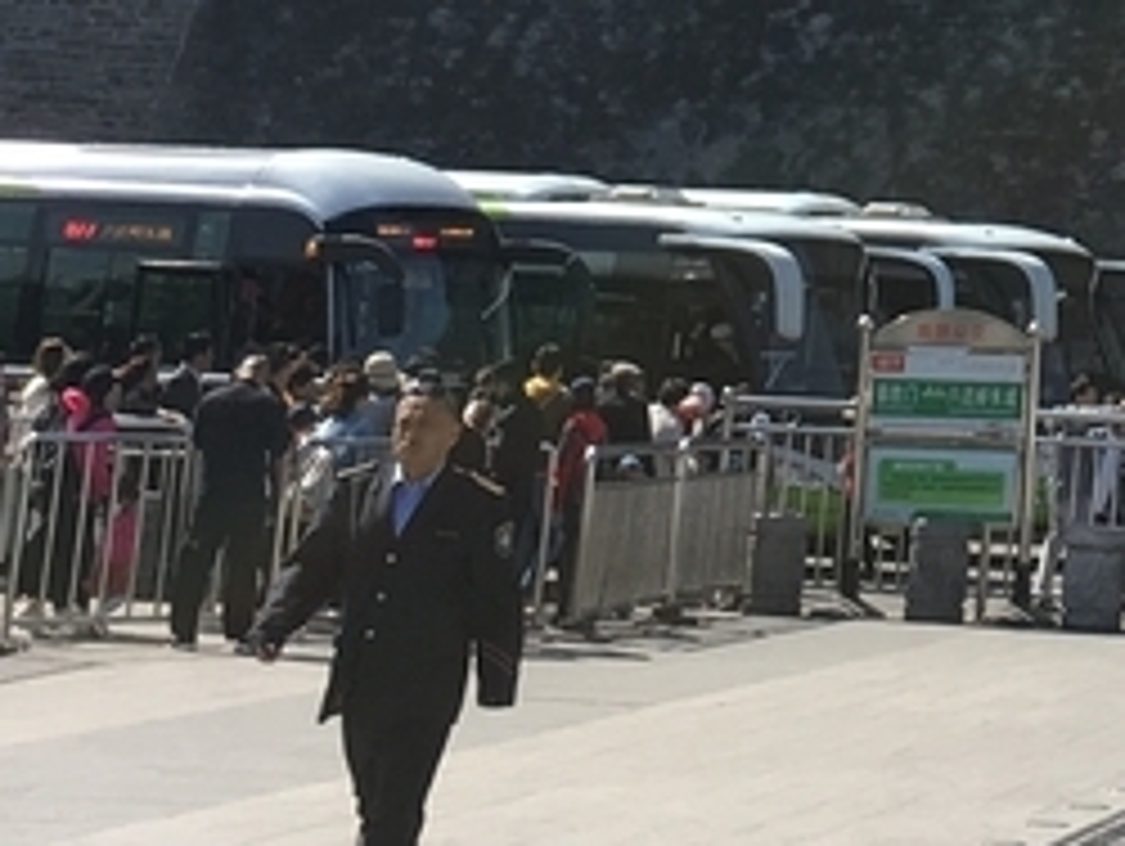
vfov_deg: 10.0
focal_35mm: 139
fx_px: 4522
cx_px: 1575
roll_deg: -6.2
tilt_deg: +14.7
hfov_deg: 13.5
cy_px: -738
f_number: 2.2
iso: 25
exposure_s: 1/962
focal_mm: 4.15
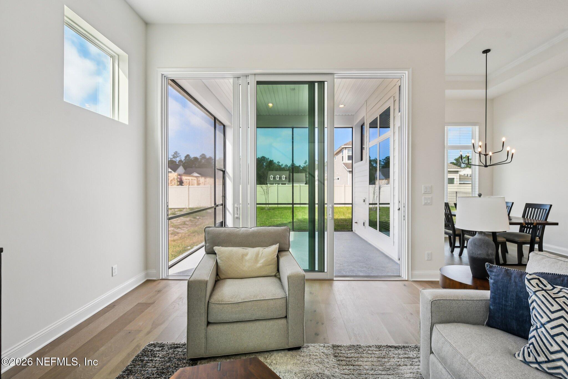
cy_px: 190
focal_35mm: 15
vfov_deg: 77.3
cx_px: 284
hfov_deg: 100.4
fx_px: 237
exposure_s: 1/160
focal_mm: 10
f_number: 8
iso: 400
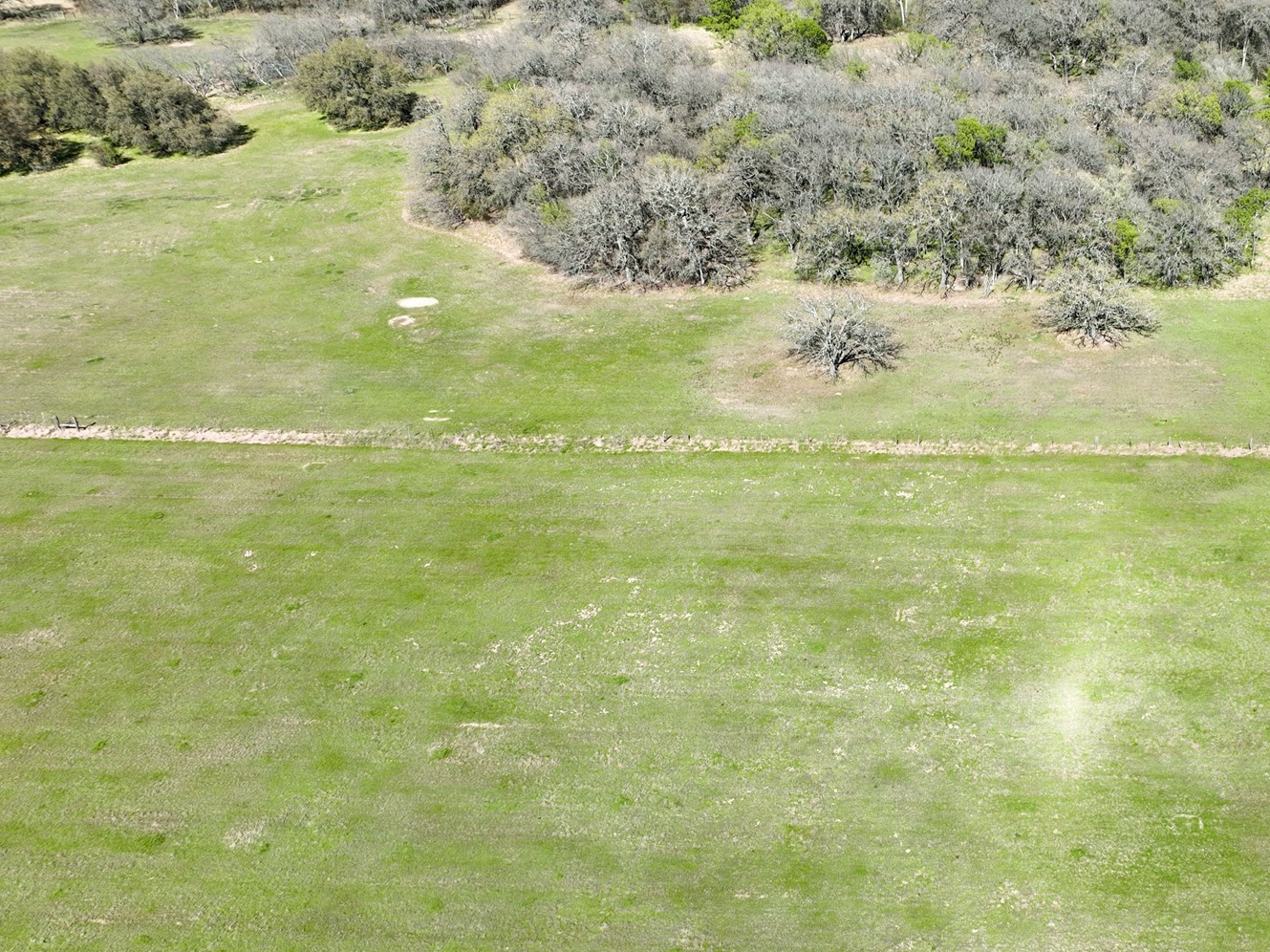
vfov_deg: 38.2
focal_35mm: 37
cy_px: 629
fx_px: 1357
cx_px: 950
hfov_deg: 48.3
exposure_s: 1/40
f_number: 2.8
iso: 100
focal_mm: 12.29
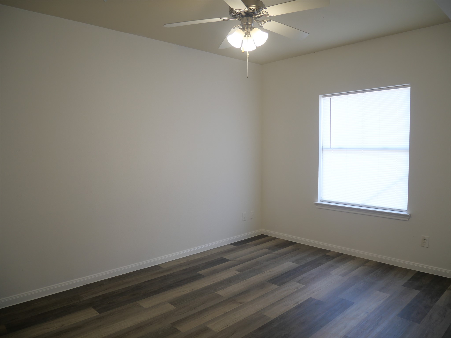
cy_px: 169
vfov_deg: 56.8
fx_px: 313
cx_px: 226
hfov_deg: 71.6
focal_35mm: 24
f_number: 3.5
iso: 200
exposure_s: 1/40
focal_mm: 12
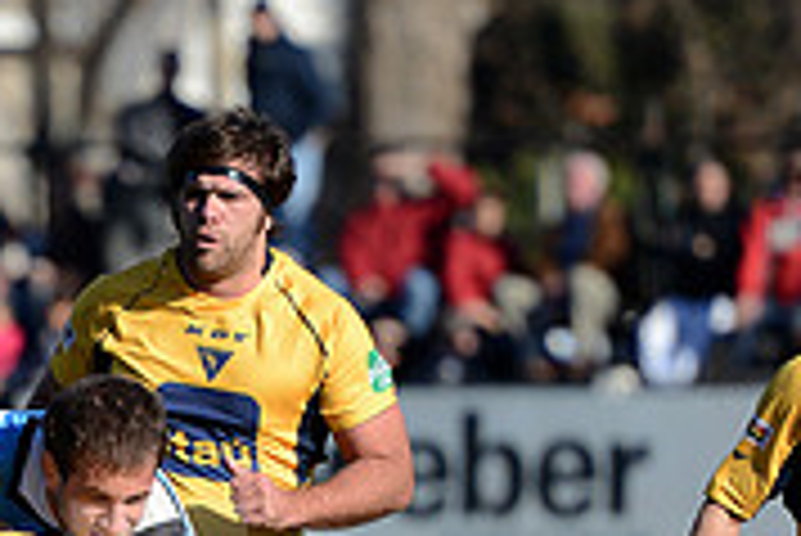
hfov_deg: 3.2
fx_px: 14162
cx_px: -126
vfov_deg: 2.2
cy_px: 637
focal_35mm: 636
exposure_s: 1/2000
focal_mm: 195
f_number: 2.8
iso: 250
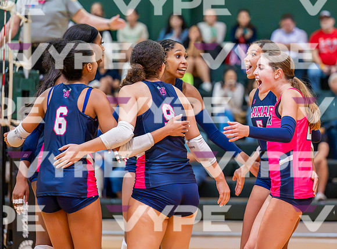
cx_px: 223
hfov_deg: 12.0
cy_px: 107
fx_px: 1598
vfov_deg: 8.9
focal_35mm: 165
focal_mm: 125
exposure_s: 1/800
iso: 11400
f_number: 2.8
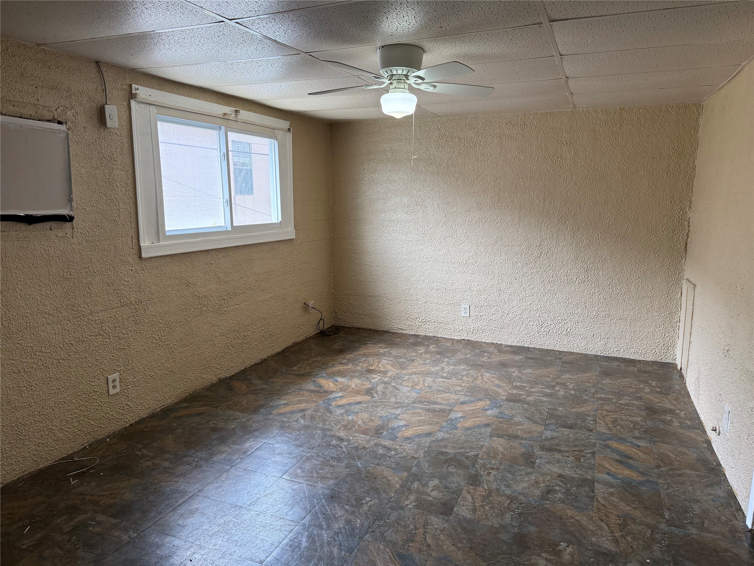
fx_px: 523
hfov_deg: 71.6
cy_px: 283
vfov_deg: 56.8
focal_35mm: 24
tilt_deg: -9.3
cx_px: 377
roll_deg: +0.1
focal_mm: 6.76
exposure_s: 1/238
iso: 160
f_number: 1.78
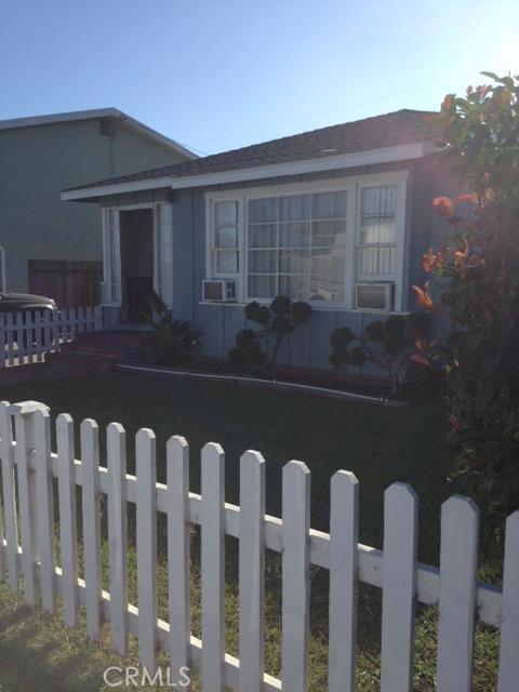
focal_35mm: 35
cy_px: 346
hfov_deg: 40.7
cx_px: 260
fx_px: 700
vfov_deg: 52.6
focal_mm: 4.28
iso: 50
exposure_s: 1/1972
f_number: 2.4
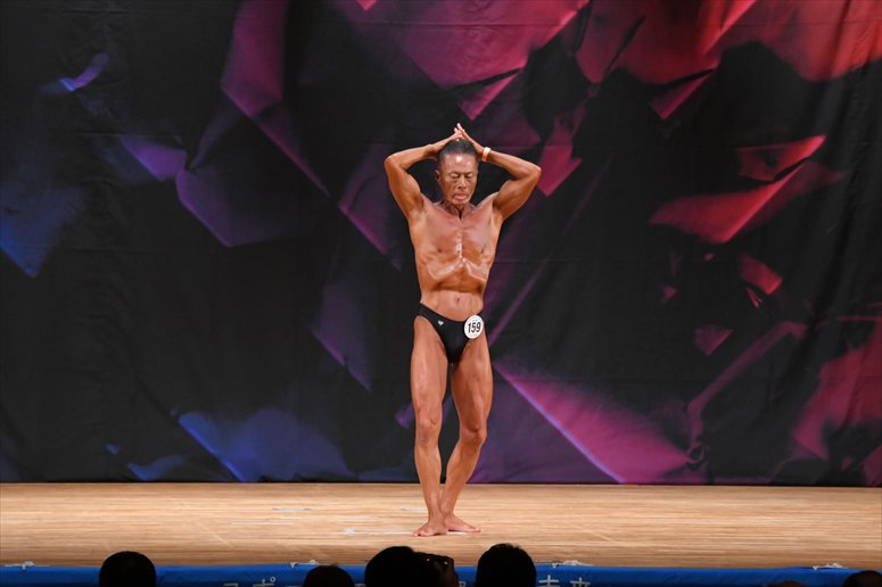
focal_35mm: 202
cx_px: 441
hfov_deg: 10.2
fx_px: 4947
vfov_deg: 6.8
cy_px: 294
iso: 3200
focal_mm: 135
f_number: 5.6
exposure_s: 1/400
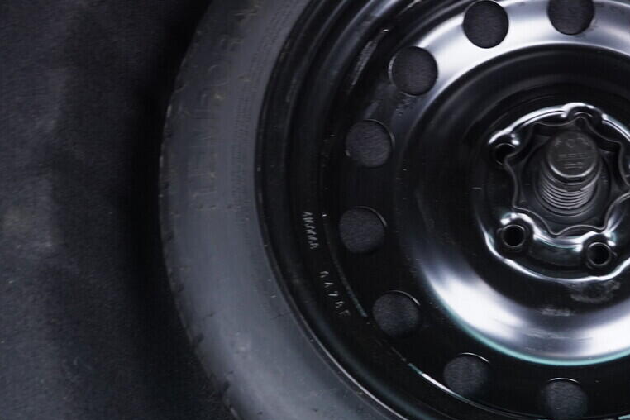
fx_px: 1190
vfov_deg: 20.0
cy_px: 179
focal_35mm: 68
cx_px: 568
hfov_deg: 28.5
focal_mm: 24
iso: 640
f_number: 2.8
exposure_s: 1/40
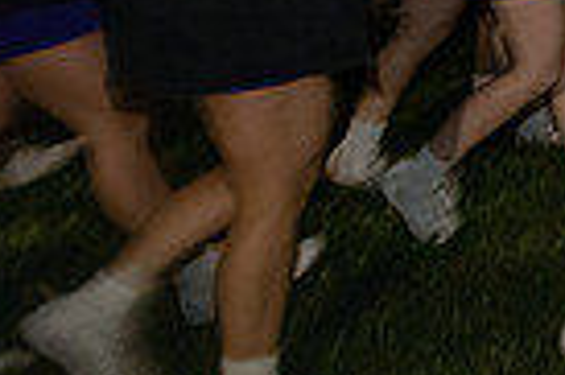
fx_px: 1129
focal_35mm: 72
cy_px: -188
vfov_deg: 17.1
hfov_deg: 19.5
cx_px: 1064
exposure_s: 1/30
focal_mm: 17
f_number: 3.2
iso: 6400
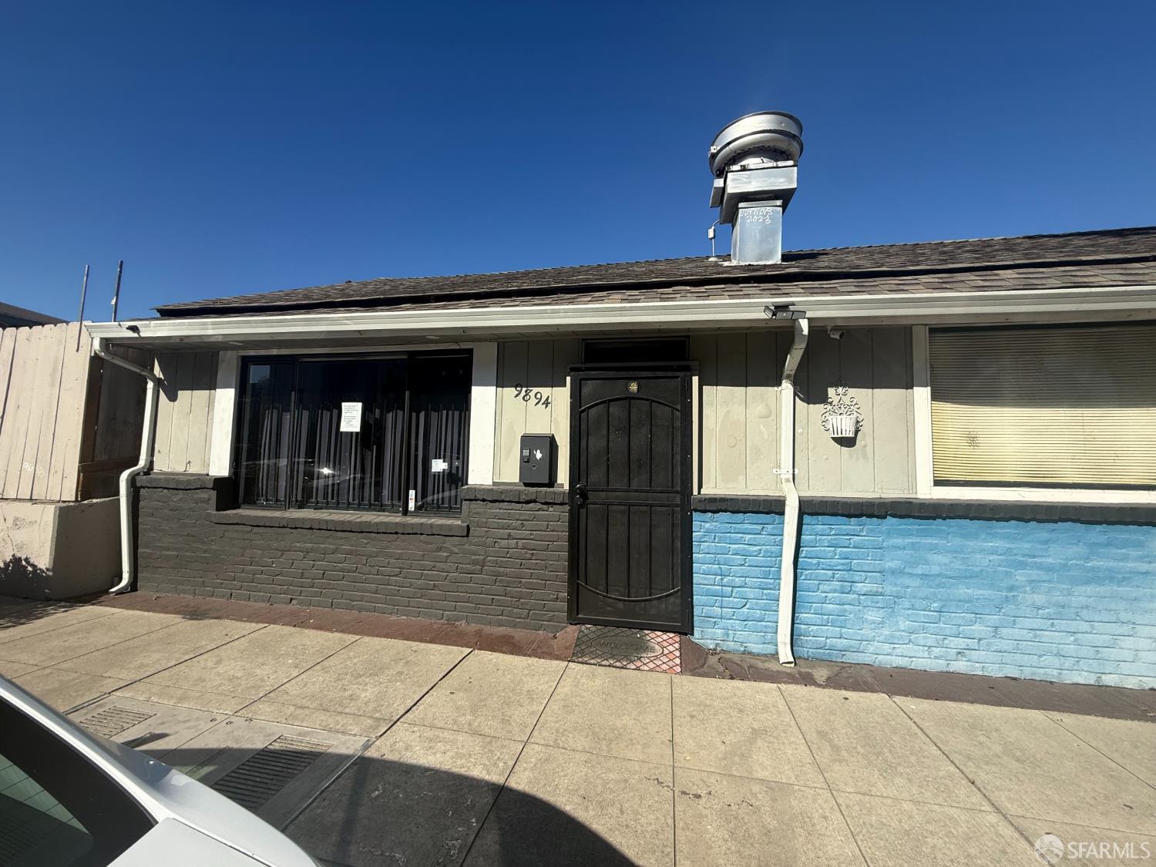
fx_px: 468
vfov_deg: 85.7
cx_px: 578
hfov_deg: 102.1
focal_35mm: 14
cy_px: 434
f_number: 2.2
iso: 50
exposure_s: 1/1698
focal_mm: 2.22
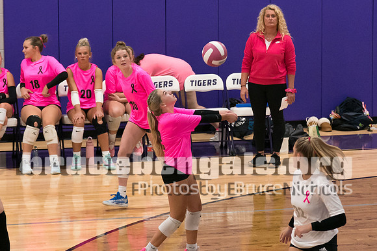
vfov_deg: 6.7
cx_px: 171
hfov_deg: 10.0
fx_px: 2144
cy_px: 125
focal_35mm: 205
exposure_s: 1/1000
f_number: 2.8
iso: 3200
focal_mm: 88
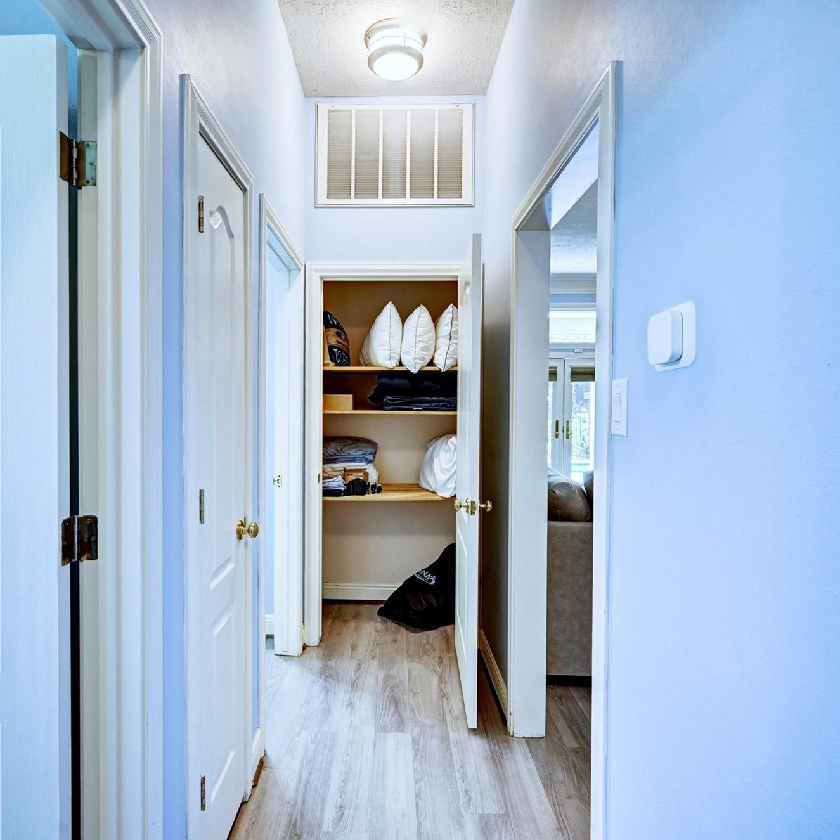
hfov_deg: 71.9
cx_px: 371
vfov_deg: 72.1
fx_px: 577
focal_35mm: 21
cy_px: 411
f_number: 8
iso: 400
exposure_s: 1/8
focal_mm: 16
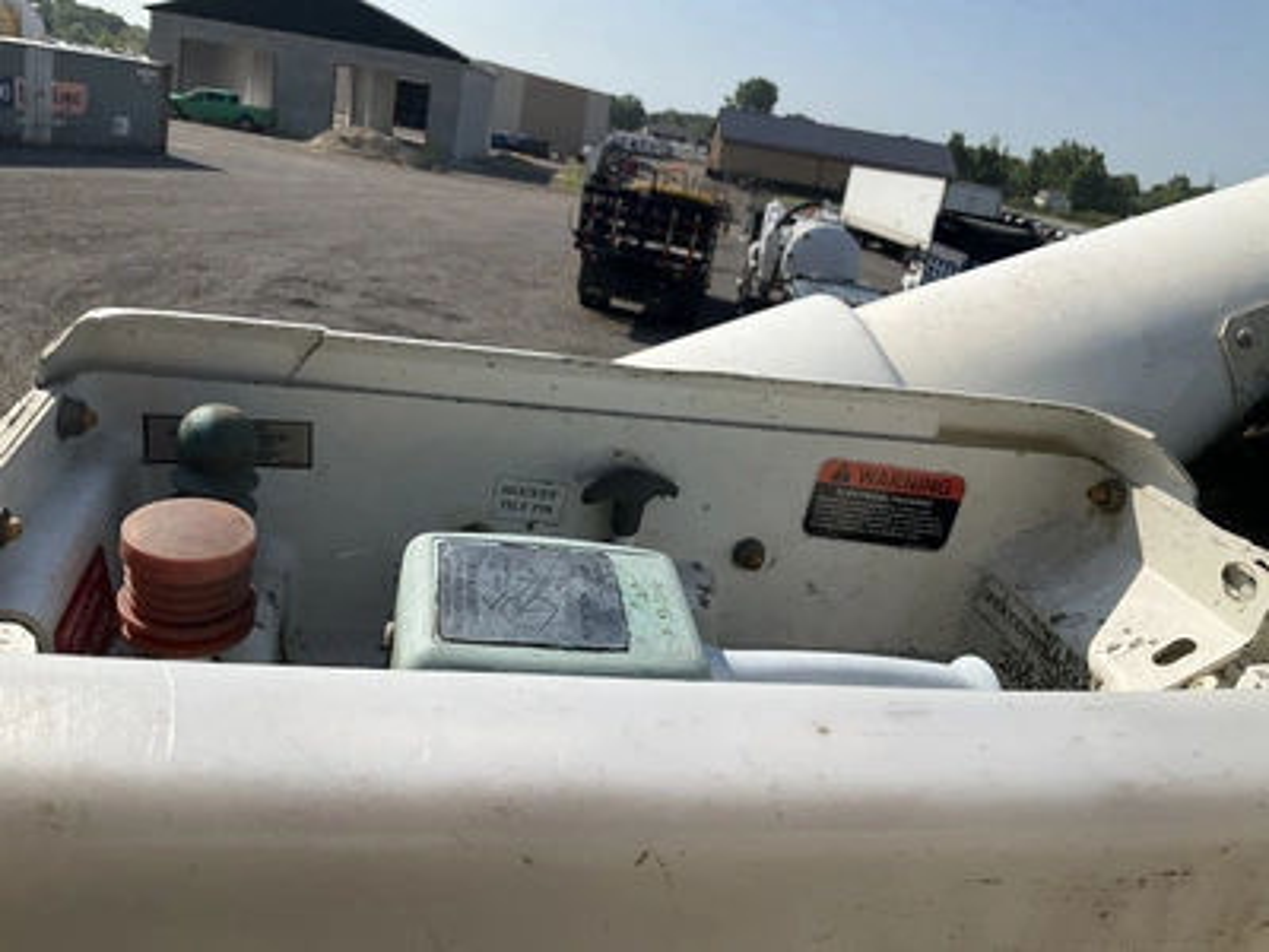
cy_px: 476
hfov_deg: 61.7
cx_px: 634
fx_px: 1063
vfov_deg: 48.2
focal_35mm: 29
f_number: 1.8
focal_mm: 3
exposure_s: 1/2959
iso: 25
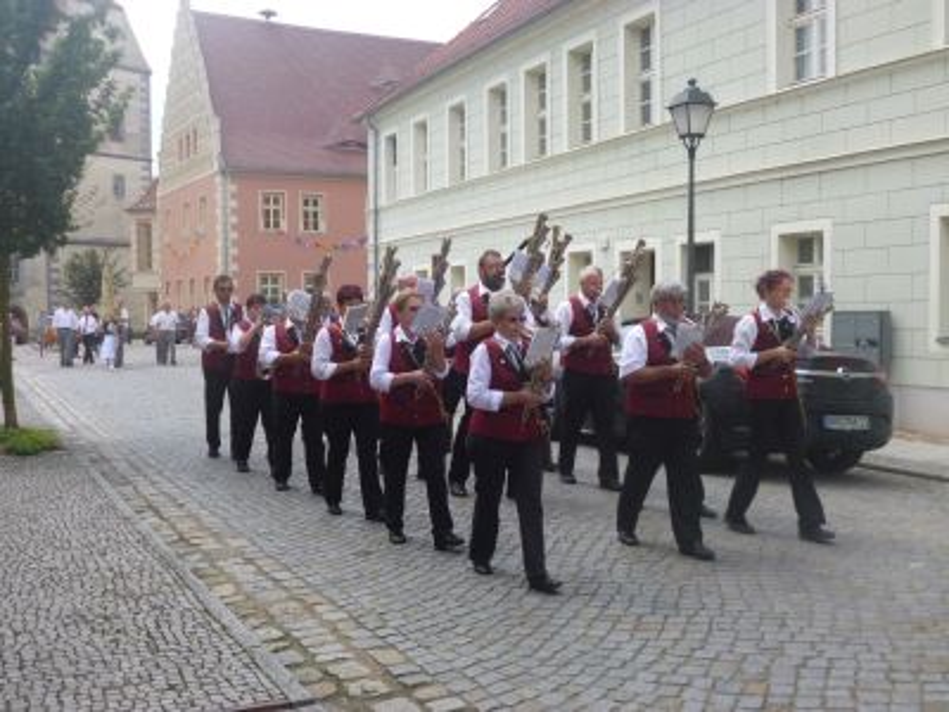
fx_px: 1042
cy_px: 356
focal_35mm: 38
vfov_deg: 37.7
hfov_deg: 49.0
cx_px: 474
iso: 100
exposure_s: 1/640
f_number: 3.2
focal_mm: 6.8
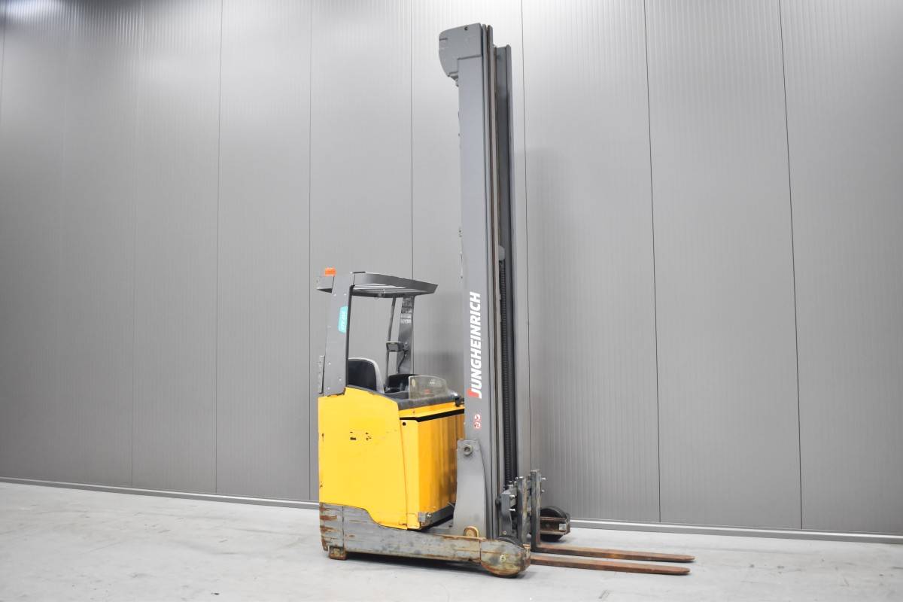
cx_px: 452
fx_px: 790
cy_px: 301
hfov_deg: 59.5
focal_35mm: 32
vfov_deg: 41.7
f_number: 4
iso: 1600
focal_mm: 21
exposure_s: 1/50
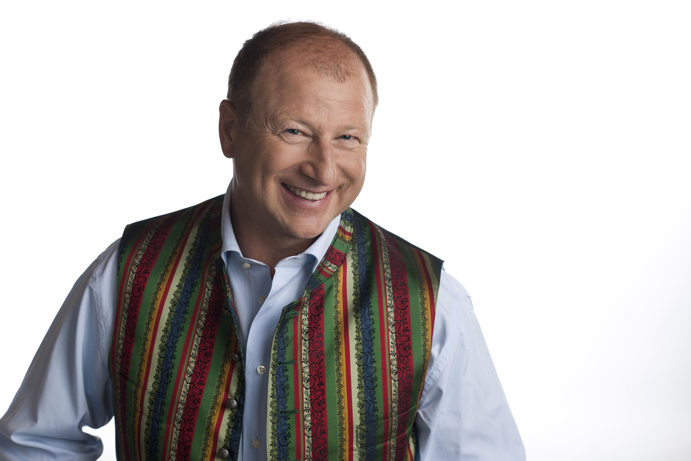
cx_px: 346
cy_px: 230
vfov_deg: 16.1
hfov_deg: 23.9
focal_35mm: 85
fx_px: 1631
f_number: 6.3
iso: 100
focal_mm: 85
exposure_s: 1/125
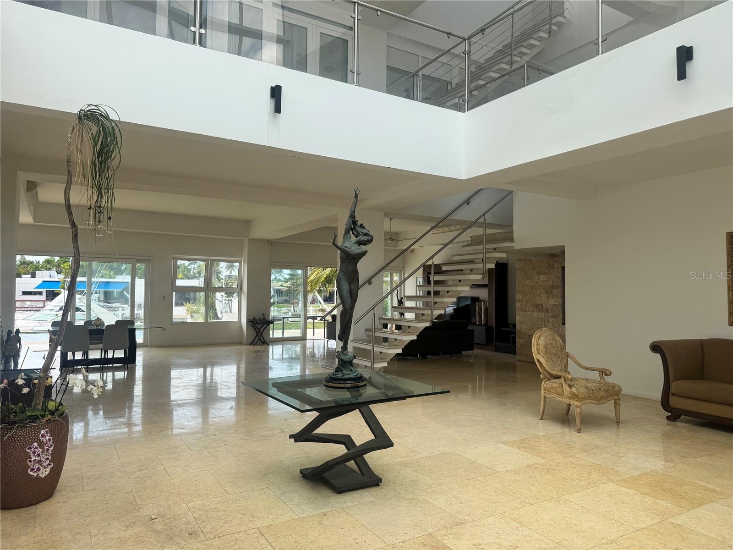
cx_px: 366
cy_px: 275
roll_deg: -0.7
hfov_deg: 71.6
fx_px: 508
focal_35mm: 24
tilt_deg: +2.5
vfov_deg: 56.8
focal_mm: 6.76
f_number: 1.78
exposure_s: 1/832
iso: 80
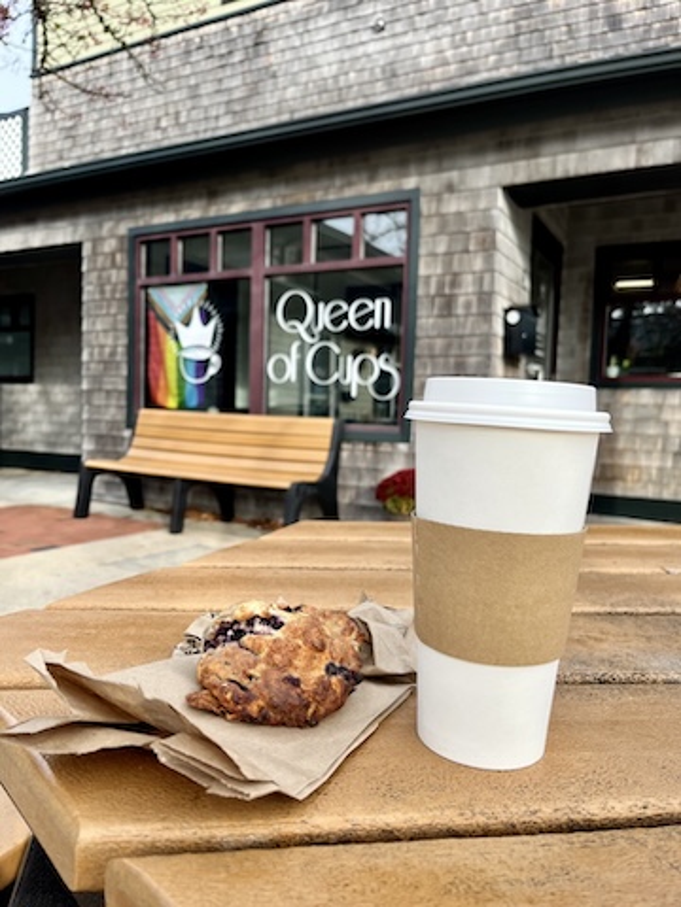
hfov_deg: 53.1
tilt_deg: -4.6
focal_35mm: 26
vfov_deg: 67.3
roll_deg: -0.7
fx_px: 682
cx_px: 340
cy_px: 454
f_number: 1.6
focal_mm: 5.1
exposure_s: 1/732
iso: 50
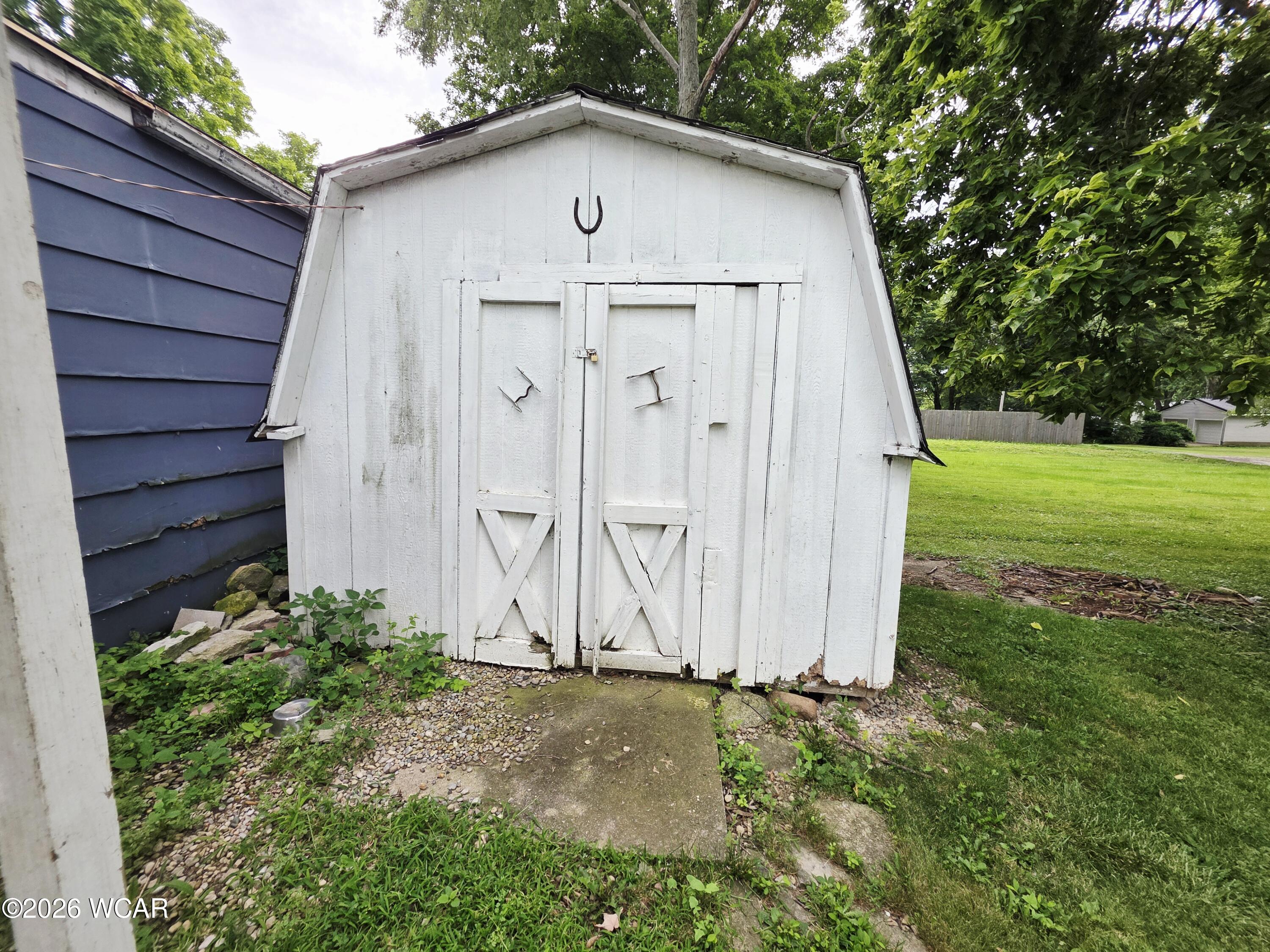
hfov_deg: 106.2
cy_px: 476
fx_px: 477
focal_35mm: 13
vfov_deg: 89.9
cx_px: 635
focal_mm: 2.2
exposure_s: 1/120
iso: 32
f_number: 1.9
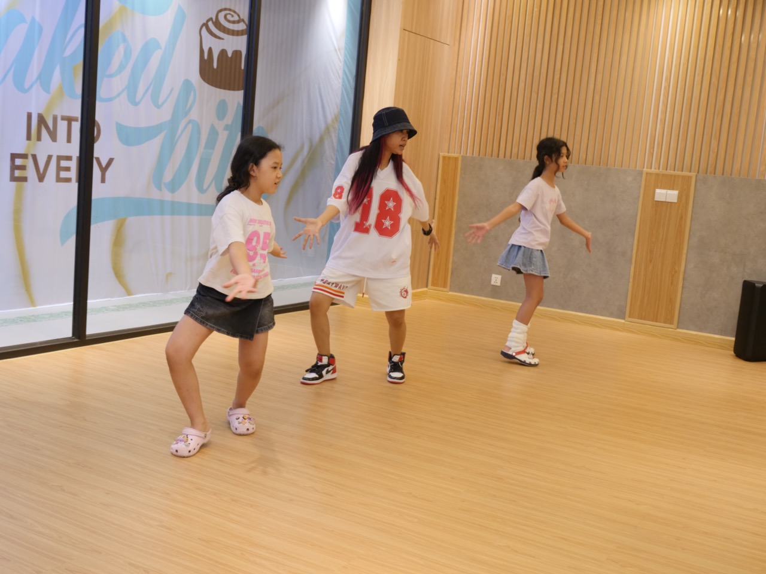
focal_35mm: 42
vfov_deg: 34.3
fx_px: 929
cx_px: 383
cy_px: 287
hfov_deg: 44.8
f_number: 2.8
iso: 800
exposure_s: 1/100
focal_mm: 21
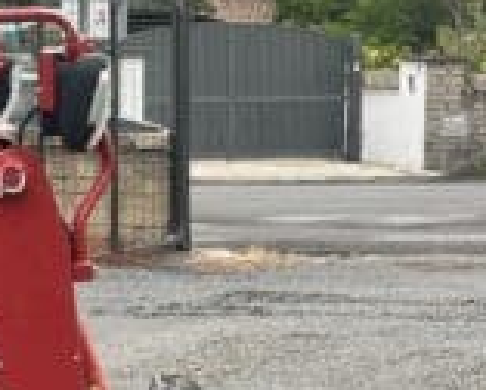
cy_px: 198
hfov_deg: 10.3
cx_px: -331
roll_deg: +0.3
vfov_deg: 8.7
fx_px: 2578
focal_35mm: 179
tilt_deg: -3.9
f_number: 1.78
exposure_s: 1/283
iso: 64
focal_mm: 6.86
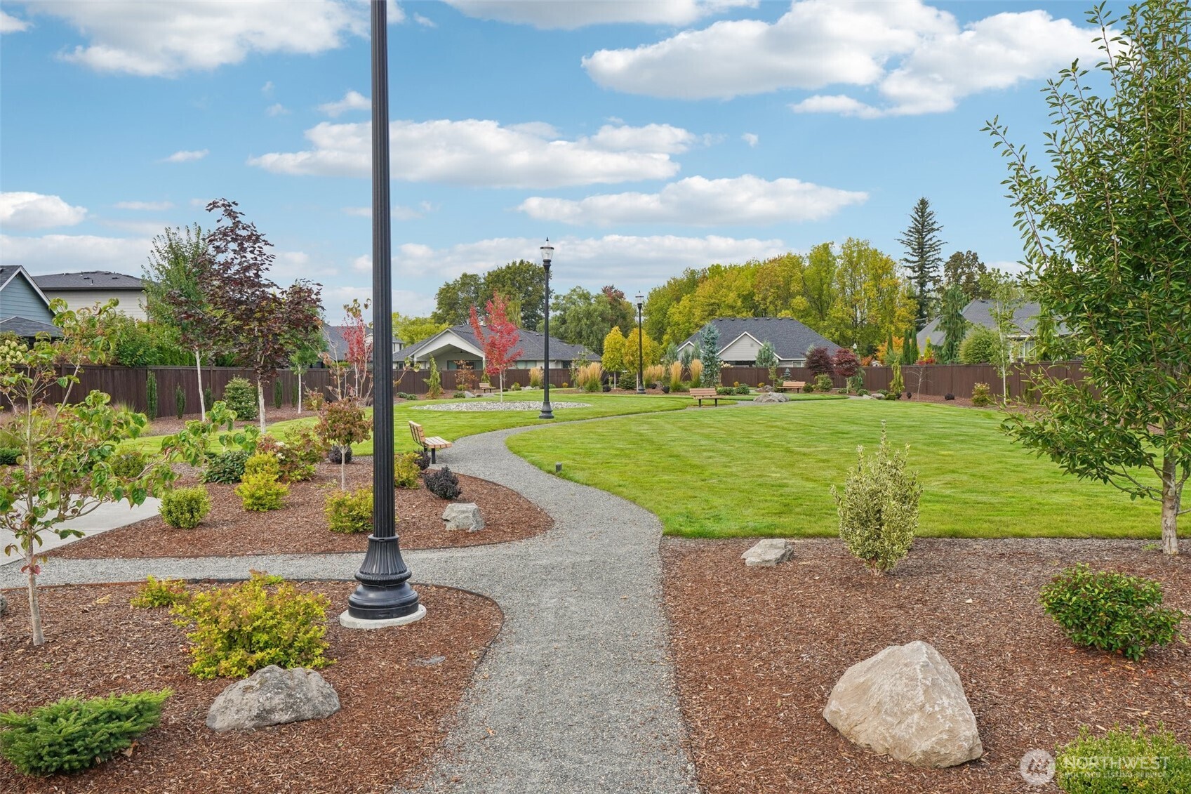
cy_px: 397
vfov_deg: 42.3
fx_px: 1025
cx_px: 596
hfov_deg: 60.3
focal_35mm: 31
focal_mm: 31
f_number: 8
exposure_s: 1/500
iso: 400
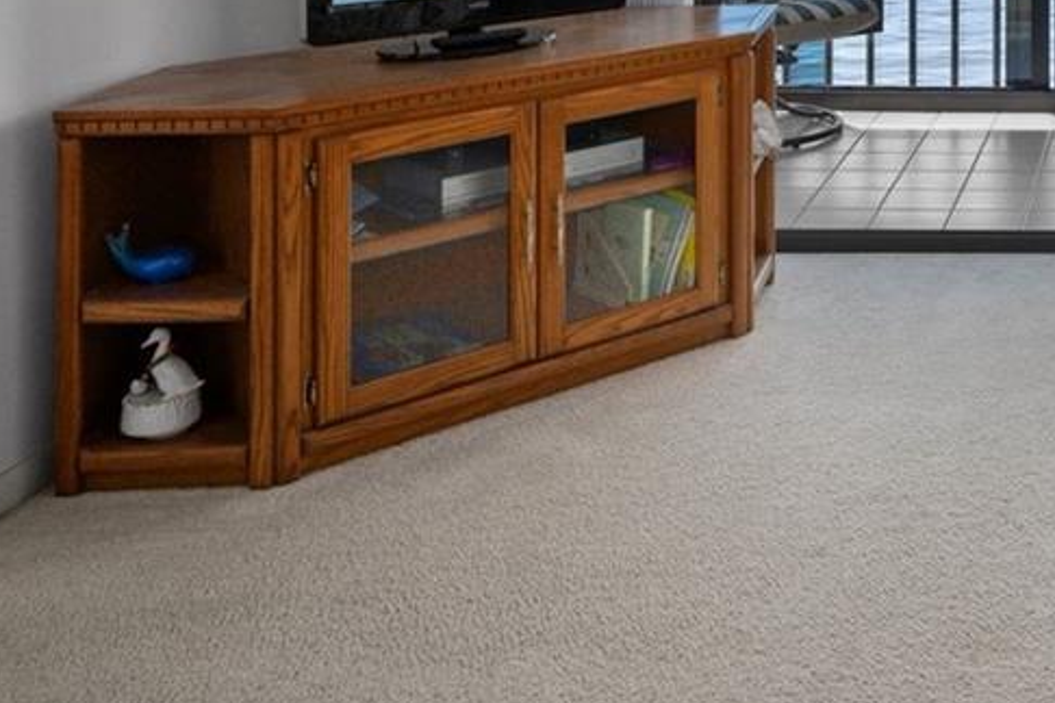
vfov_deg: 22.0
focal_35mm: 56
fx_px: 1641
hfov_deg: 31.4
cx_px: 1181
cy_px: -191
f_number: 8
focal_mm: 17
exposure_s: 1/20
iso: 320
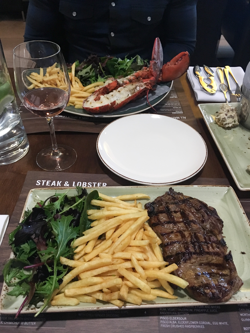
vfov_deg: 61.7
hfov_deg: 48.2
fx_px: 279
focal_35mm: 29
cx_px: 125
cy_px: 166
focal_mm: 4.15
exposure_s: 1/17
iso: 250
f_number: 2.2
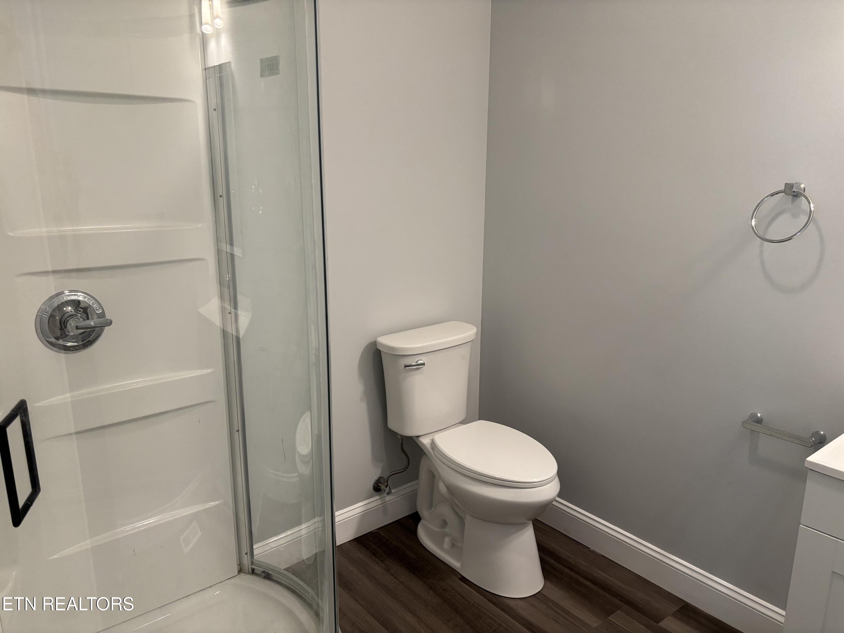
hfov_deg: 67.3
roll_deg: -1.0
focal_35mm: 26
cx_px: 422
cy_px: 316
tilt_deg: -13.2
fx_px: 634
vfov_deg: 53.1
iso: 250
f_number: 1.6
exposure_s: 1/60
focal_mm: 5.96
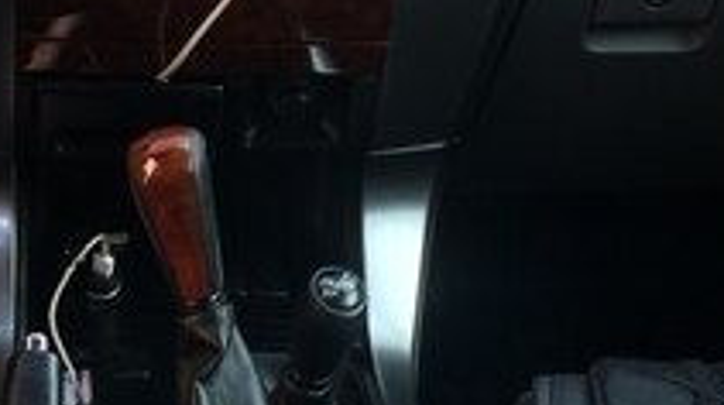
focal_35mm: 99
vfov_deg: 11.9
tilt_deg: -16.8
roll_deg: -6.3
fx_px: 1898
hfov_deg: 21.5
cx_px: 257
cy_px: -98
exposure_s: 1/50
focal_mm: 4.15
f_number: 2.2
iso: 40
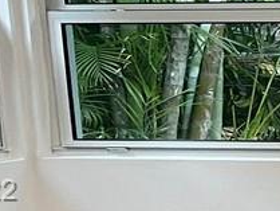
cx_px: 659
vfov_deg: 7.5
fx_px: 1611
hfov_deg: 9.0
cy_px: 192
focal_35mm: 199
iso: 100
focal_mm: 5.1
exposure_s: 1/60
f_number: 1.6
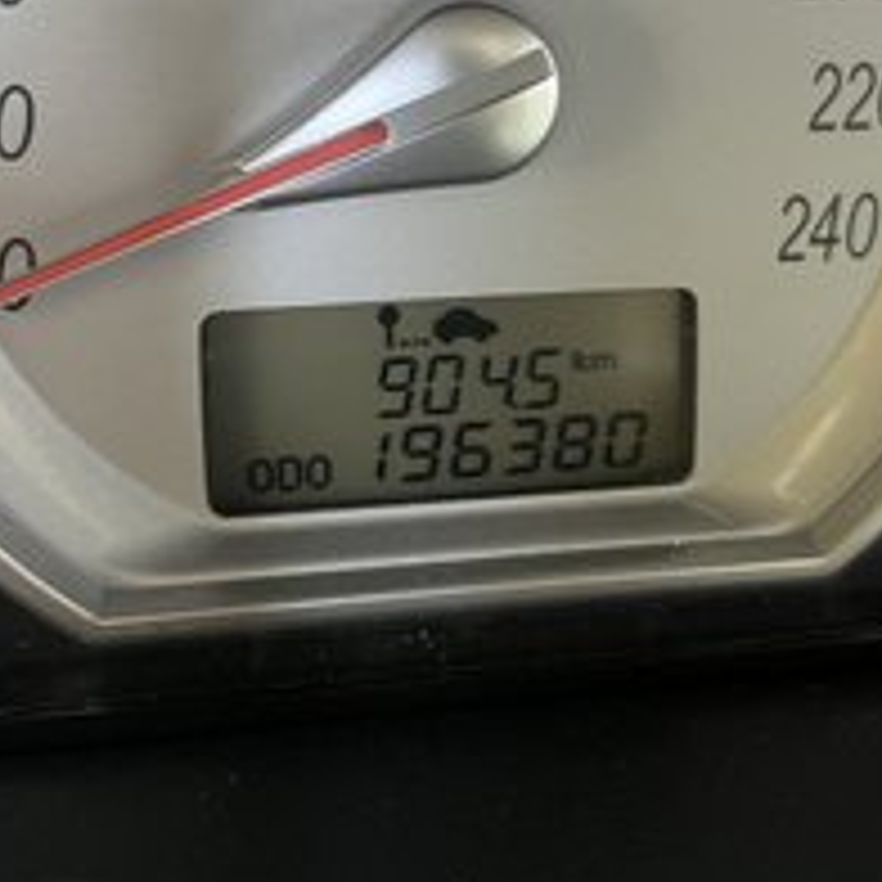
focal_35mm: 47
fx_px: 1355
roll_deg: -0.8
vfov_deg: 35.4
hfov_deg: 36.0
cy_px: 243
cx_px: 482
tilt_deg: -32.2
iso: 500
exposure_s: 1/53
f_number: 1.6
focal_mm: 5.1
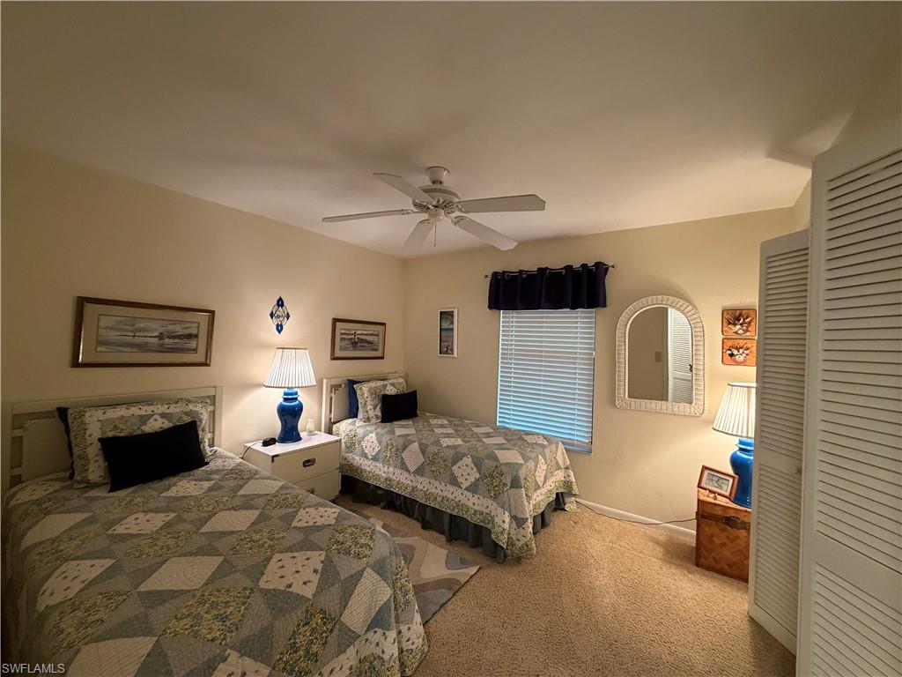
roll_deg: -1.7
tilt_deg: +0.6
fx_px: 365
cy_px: 338
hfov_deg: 102.1
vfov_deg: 85.7
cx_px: 451
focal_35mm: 14
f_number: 2.2
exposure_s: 1/60
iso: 400
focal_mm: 2.22
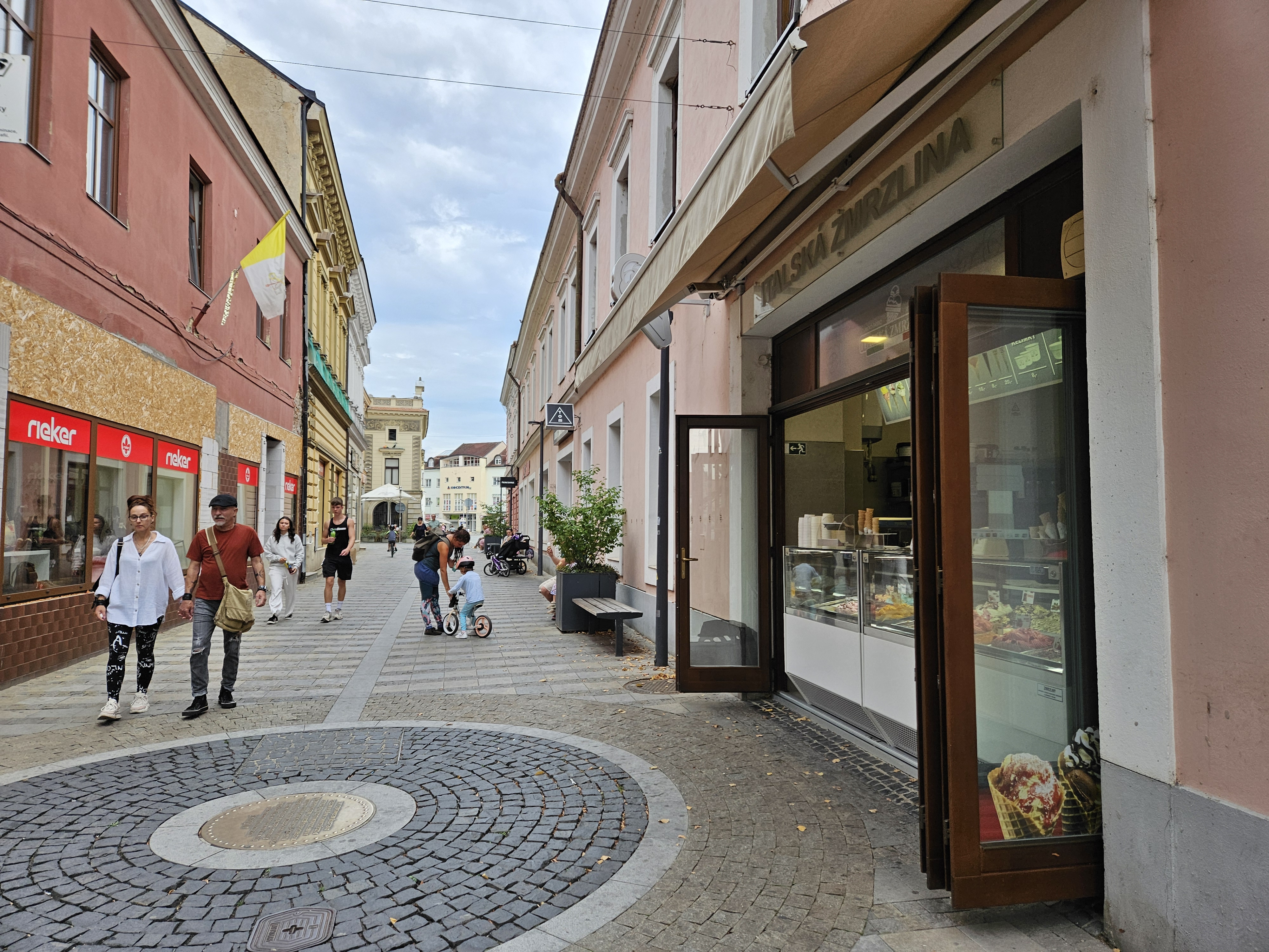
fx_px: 843
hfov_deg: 73.9
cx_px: 634
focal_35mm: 23
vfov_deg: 58.9
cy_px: 476
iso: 40
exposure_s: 1/430
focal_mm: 5.4
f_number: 1.8
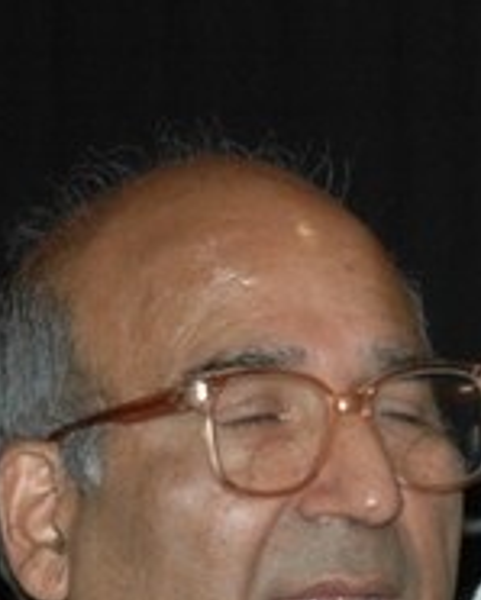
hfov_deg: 4.9
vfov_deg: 6.1
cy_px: 766
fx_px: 5601
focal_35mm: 315
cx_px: 536
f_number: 4.5
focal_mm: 52
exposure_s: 1/125
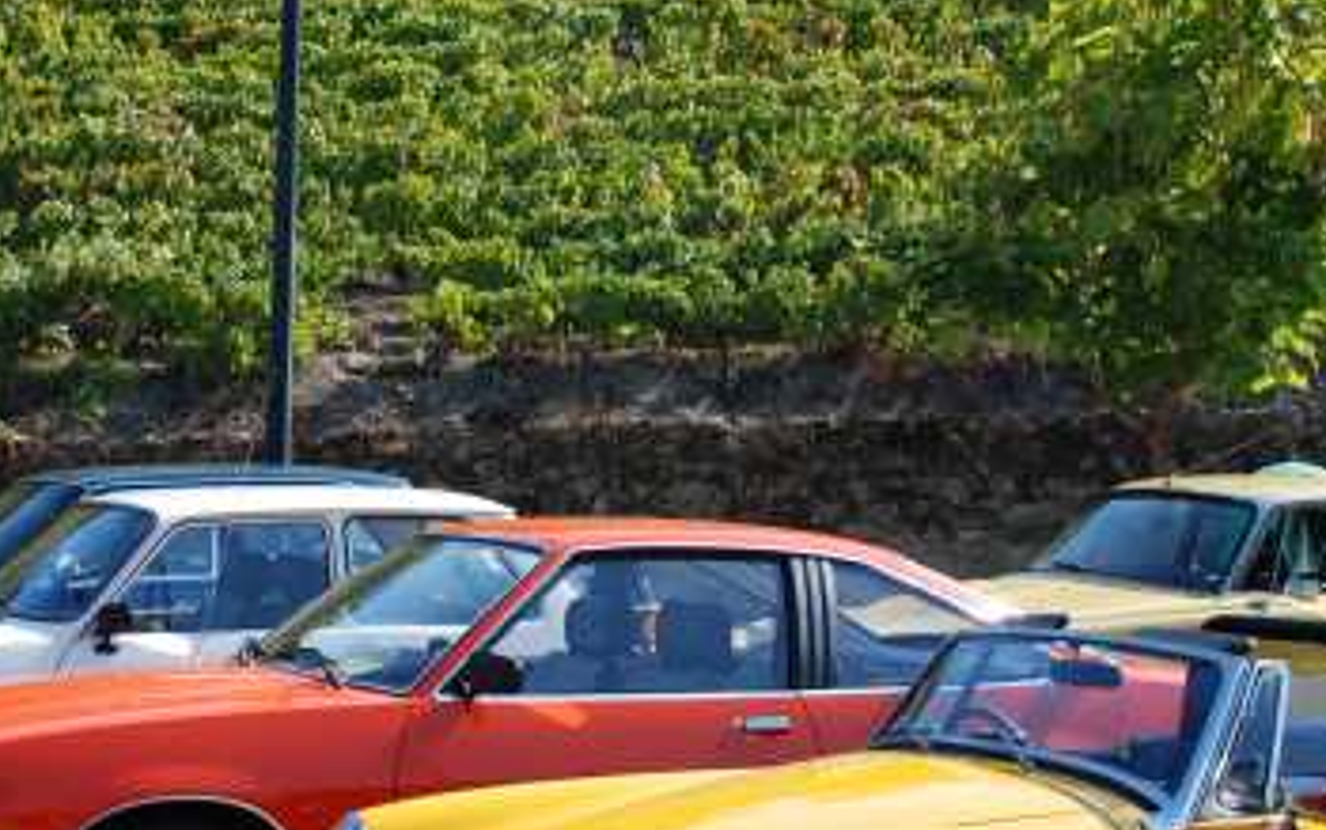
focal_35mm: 87
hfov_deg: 23.7
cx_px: 443
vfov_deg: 15.0
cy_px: 531
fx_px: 3143
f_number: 10
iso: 100
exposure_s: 1/80
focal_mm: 31
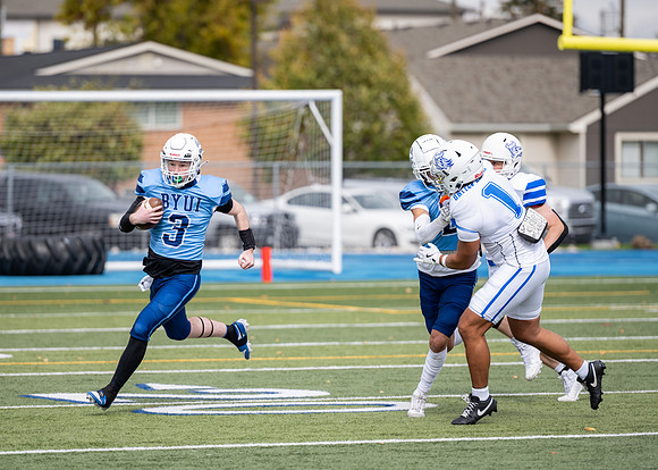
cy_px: 203
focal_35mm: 245
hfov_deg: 8.2
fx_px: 4574
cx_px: 275
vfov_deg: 5.9
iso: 125
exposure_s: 1/1250
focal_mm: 200
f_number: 2.8
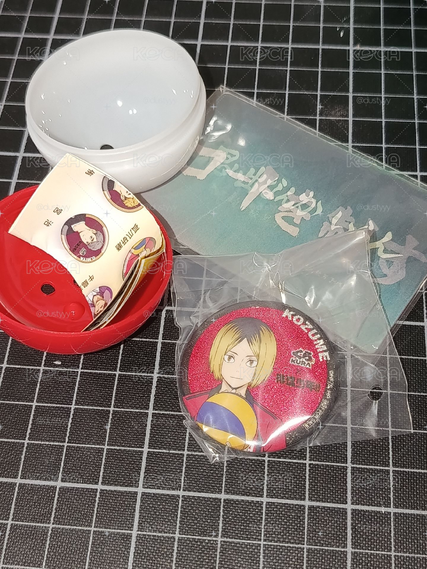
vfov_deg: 39.7
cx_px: 214
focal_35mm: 48
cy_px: 284
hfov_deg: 30.3
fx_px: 789
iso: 923
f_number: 1.7
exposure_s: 1/60
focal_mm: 5.24
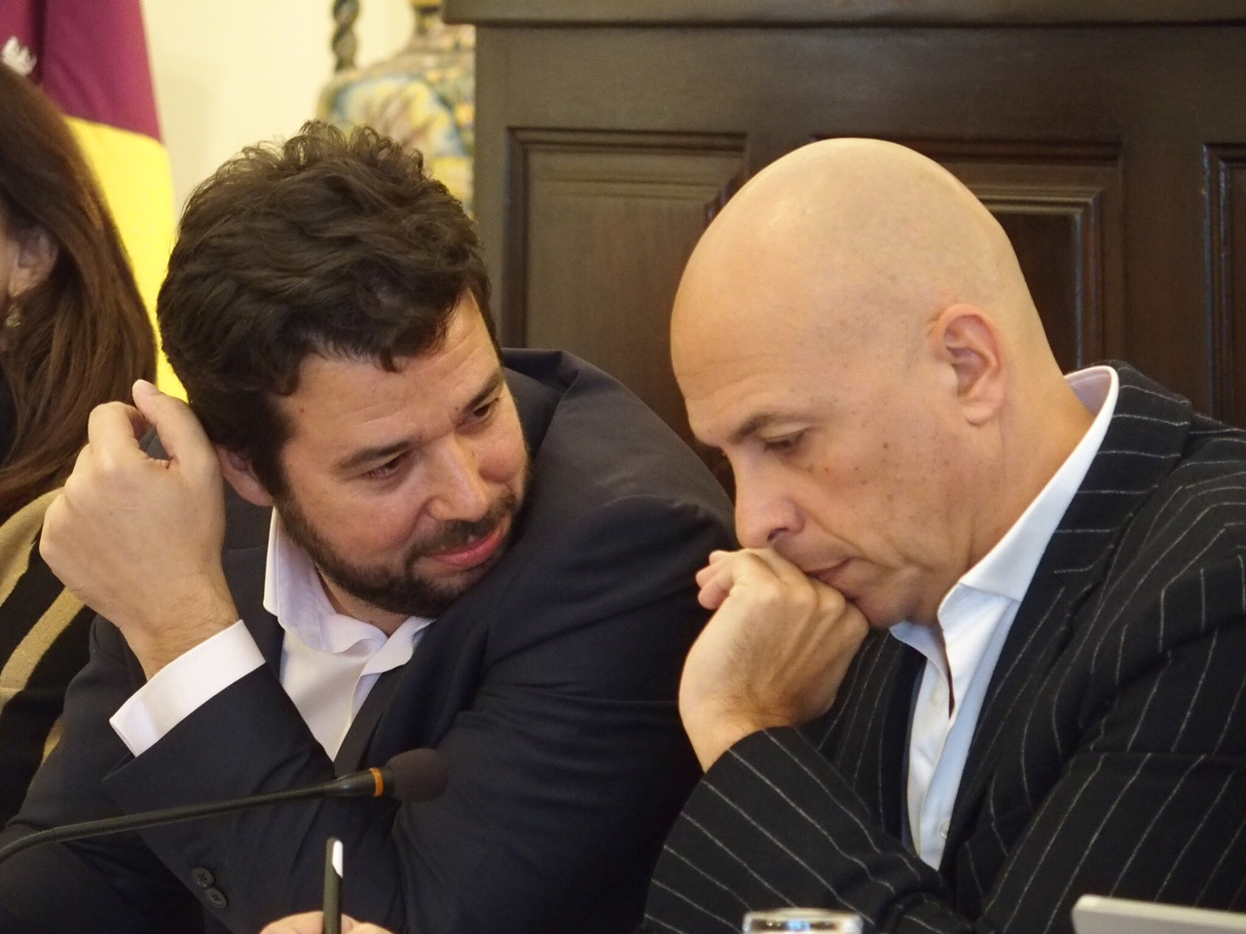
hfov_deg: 9.9
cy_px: 467
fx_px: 7199
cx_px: 623
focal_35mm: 200
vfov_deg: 7.4
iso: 1600
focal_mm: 42.5
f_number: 2.8
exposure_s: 1/20
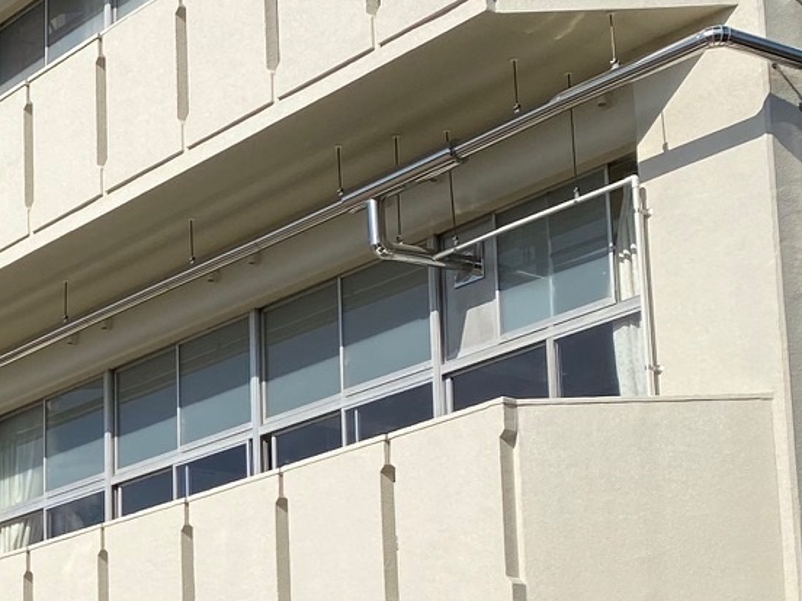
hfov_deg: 18.9
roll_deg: -1.9
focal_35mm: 95
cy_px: 588
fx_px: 2201
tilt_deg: +12.7
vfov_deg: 15.3
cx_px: -295
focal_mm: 4.25
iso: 32
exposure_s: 1/4608
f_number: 1.8
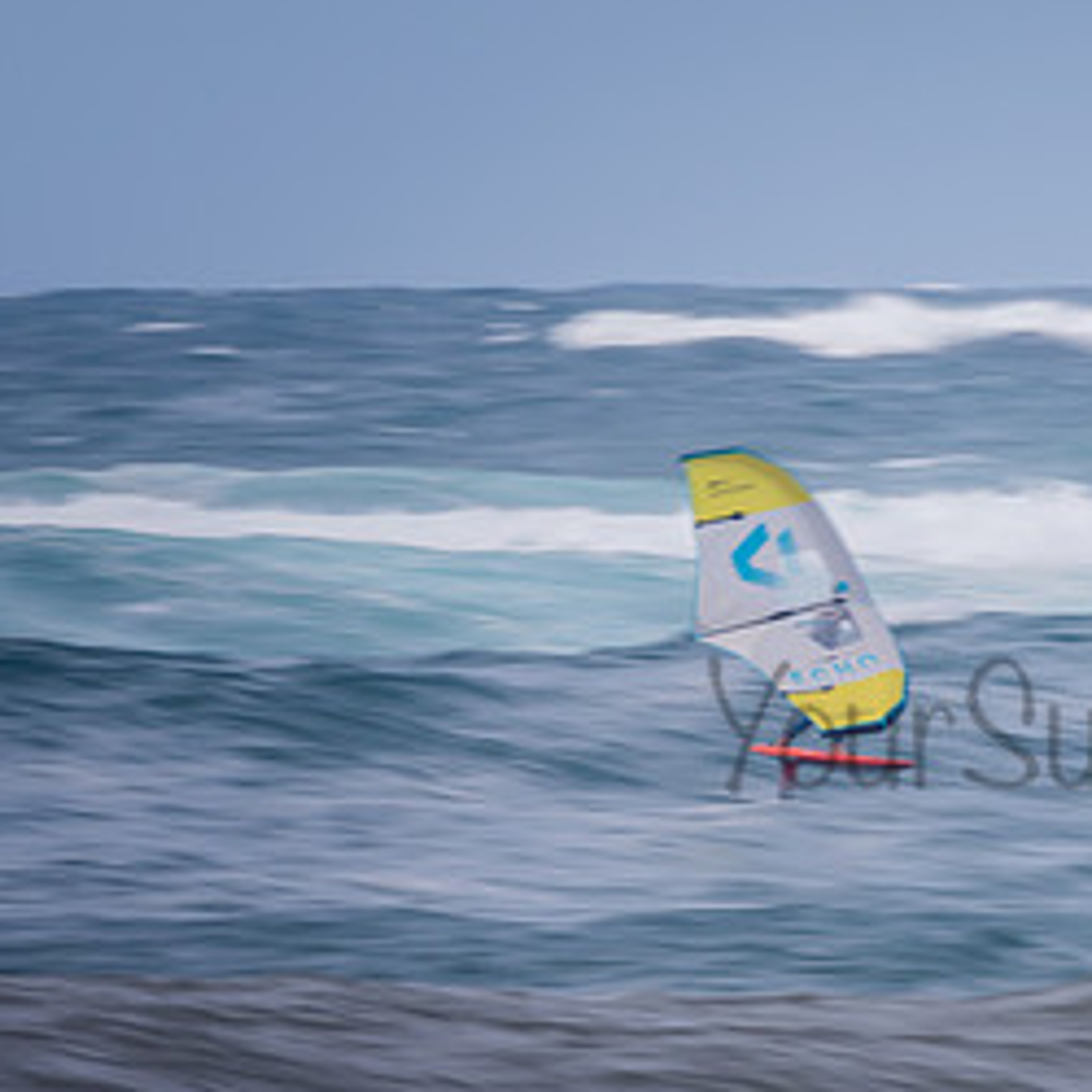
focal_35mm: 1211
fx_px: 43221
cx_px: 905
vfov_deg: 1.4
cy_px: 661
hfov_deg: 1.4
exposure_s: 1/30
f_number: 10
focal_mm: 500
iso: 31
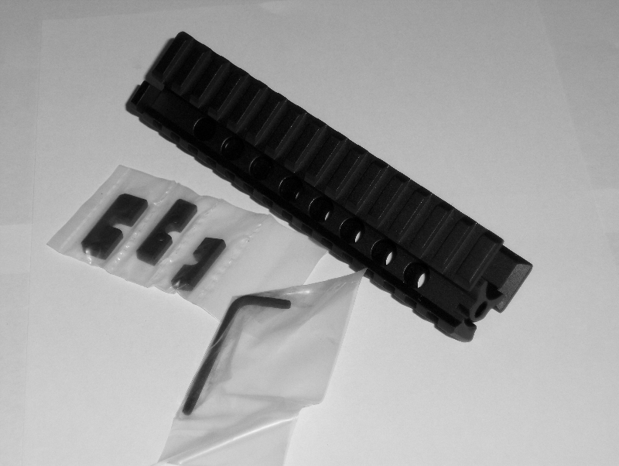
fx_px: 1611
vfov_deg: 16.4
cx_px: 310
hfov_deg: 21.7
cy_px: 233
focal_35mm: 90
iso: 100
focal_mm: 19
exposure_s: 1/100
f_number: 4.4
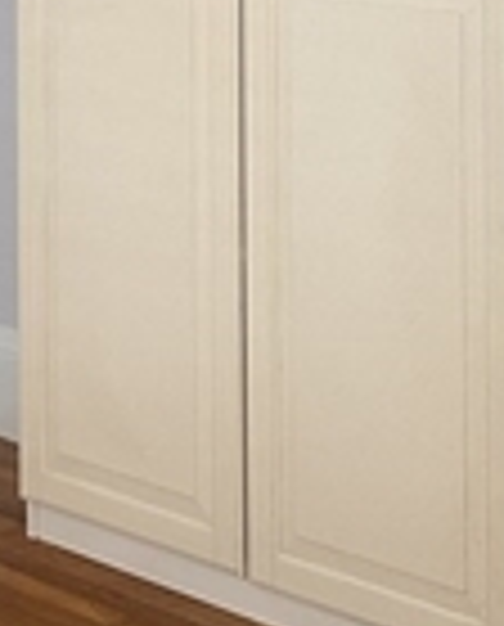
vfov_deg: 14.3
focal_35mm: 129
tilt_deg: -0.2
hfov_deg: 11.6
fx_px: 2395
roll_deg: -0.8
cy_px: -180
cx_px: -202
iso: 160
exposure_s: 1/60
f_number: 1.78
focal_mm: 6.86
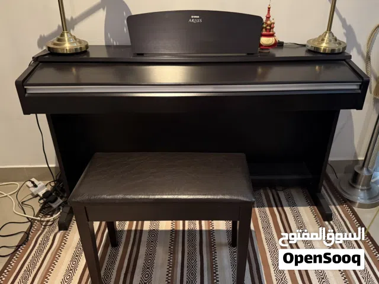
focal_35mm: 24
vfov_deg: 56.8
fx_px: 263
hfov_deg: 71.6
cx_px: 190
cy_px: 142
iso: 800
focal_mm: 6.76
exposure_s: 1/25
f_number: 1.78
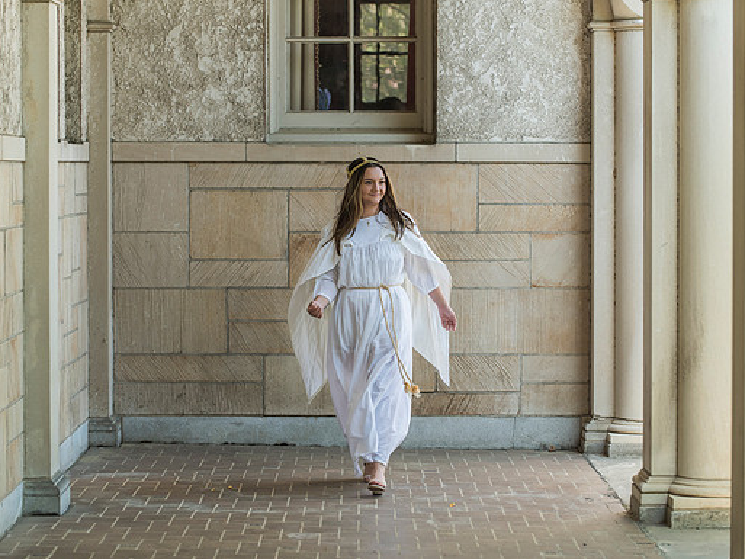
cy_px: 279
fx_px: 3035
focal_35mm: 141
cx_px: 373
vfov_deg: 10.5
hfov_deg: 14.0
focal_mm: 125
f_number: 3.5
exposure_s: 1/500
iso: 320
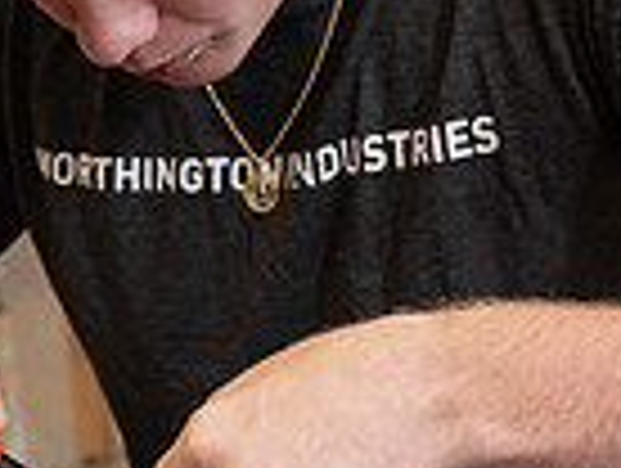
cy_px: 254
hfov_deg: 17.3
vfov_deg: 13.6
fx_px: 1959
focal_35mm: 109
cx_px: -94
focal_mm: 27
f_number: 4
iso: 500
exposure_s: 1/125
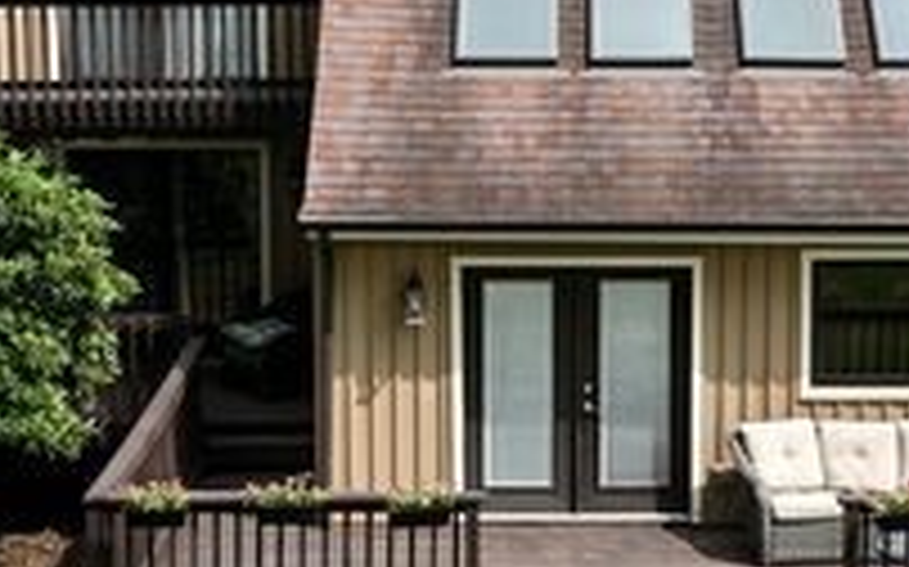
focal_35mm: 93
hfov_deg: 22.3
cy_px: 146
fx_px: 2300
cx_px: 522
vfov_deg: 14.0
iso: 140
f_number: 8
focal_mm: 24.5
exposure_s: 1/200
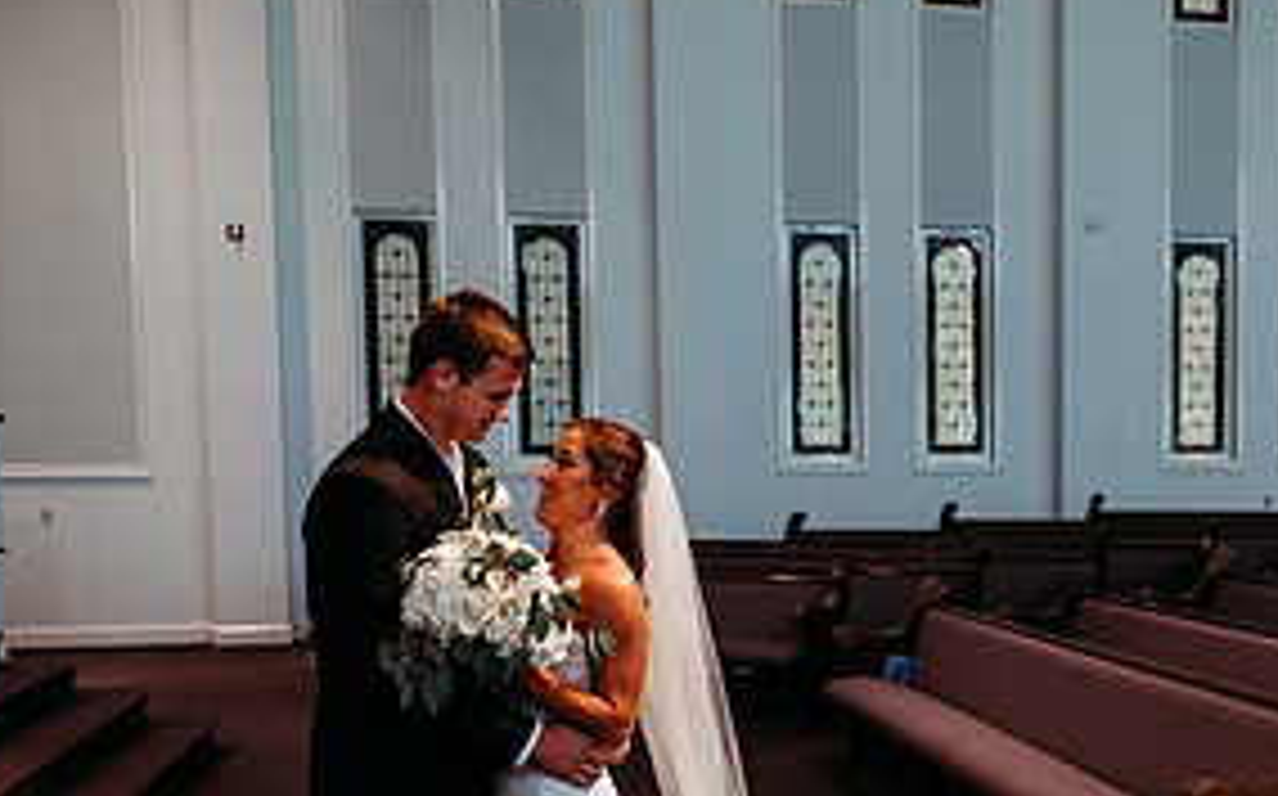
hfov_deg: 39.3
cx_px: 950
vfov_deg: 25.4
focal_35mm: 50
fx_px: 1740
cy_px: 627
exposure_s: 1/160
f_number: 2.5
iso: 640
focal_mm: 24
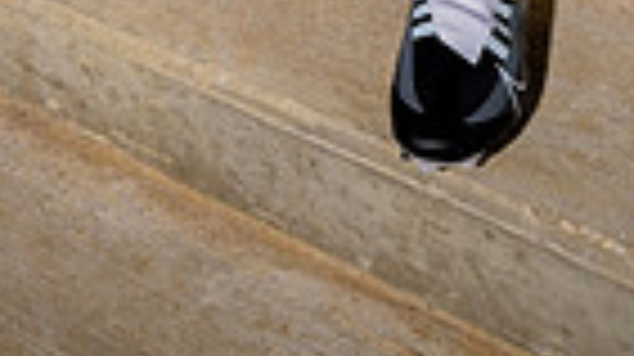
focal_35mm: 107
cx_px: 211
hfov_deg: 19.9
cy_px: -604
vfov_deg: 9.5
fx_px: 1797
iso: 100
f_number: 6.3
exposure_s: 1/250
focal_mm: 32
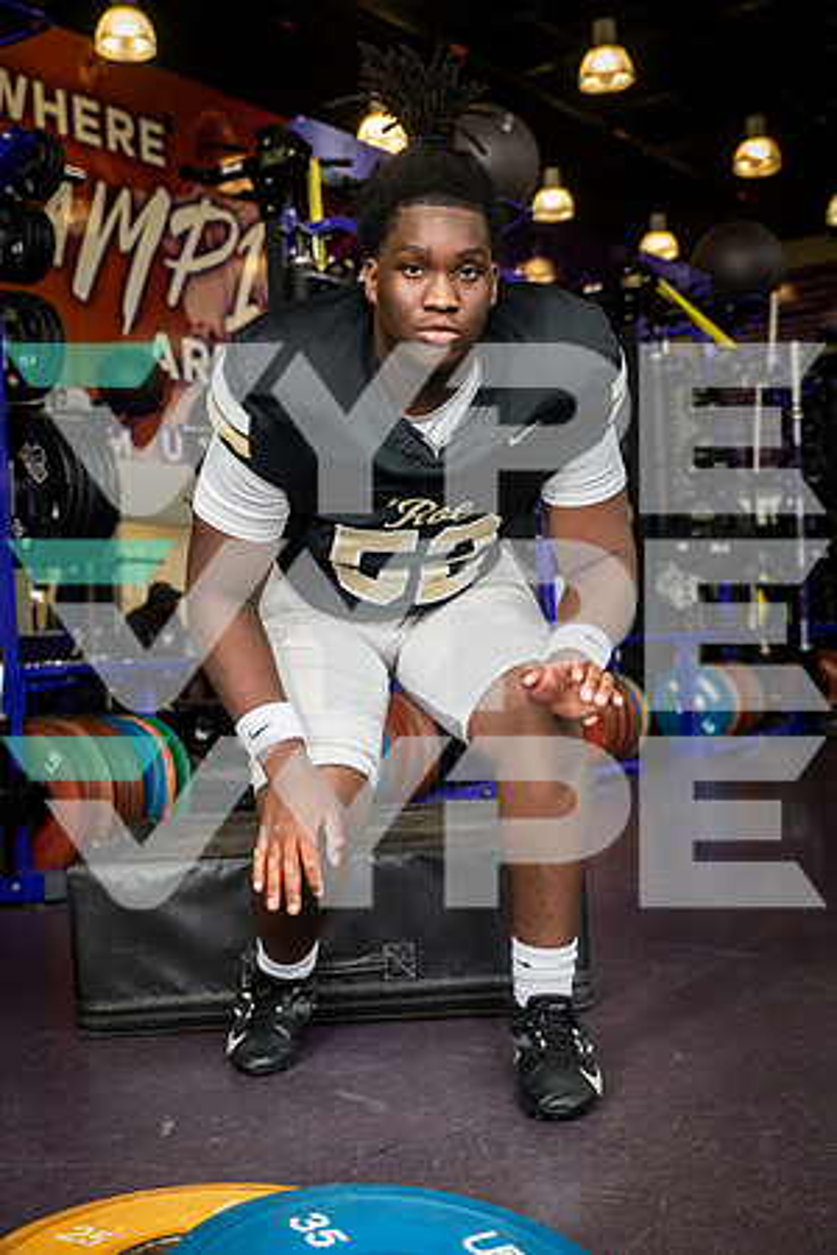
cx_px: 418
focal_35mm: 46
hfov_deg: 29.2
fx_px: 1604
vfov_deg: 42.7
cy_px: 628
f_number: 5.6
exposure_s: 1/250
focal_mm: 46
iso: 500
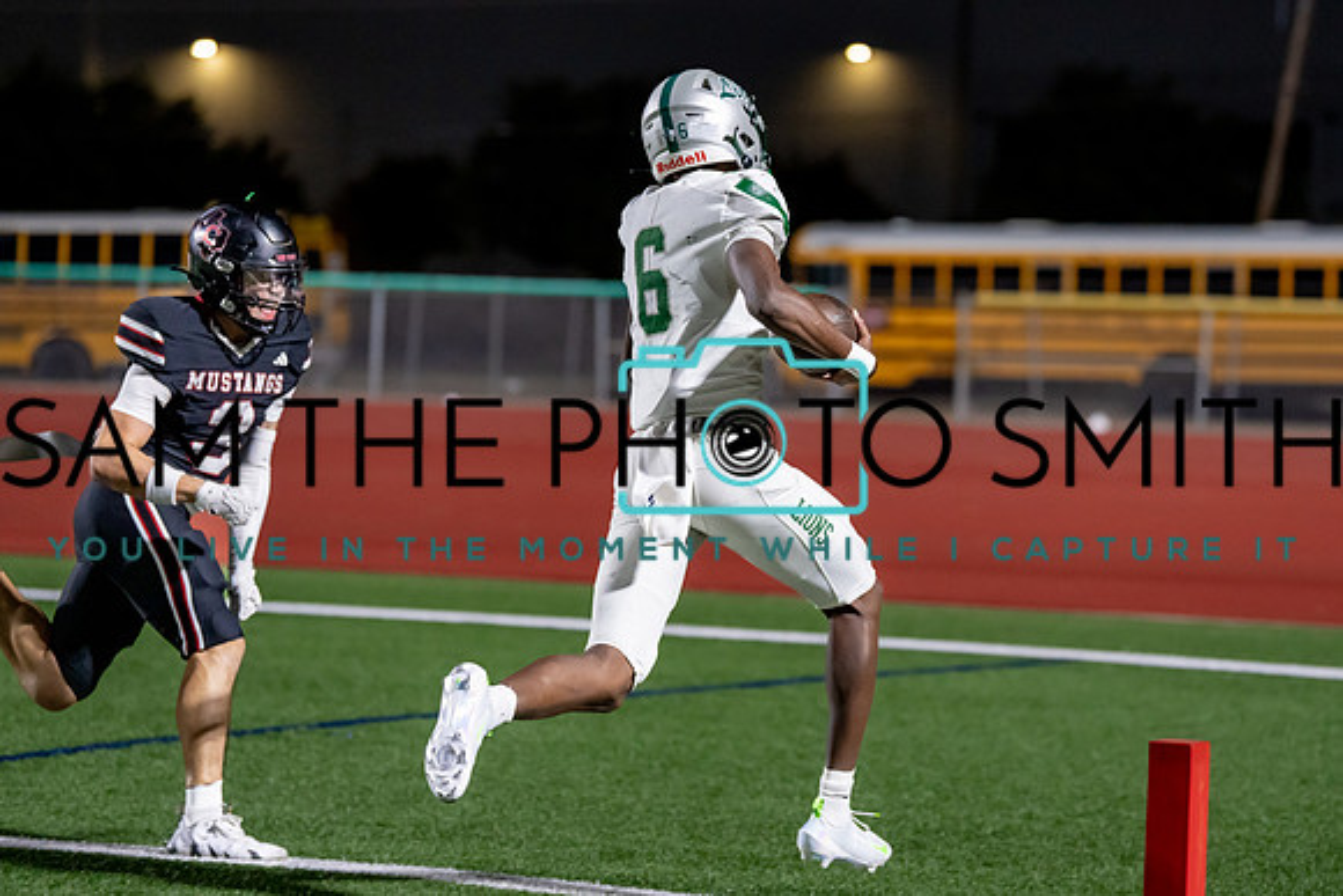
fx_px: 5051
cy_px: 400
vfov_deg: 10.1
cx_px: 758
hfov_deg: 15.1
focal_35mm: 135
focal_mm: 117
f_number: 2.8
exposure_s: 1/1250
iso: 3200
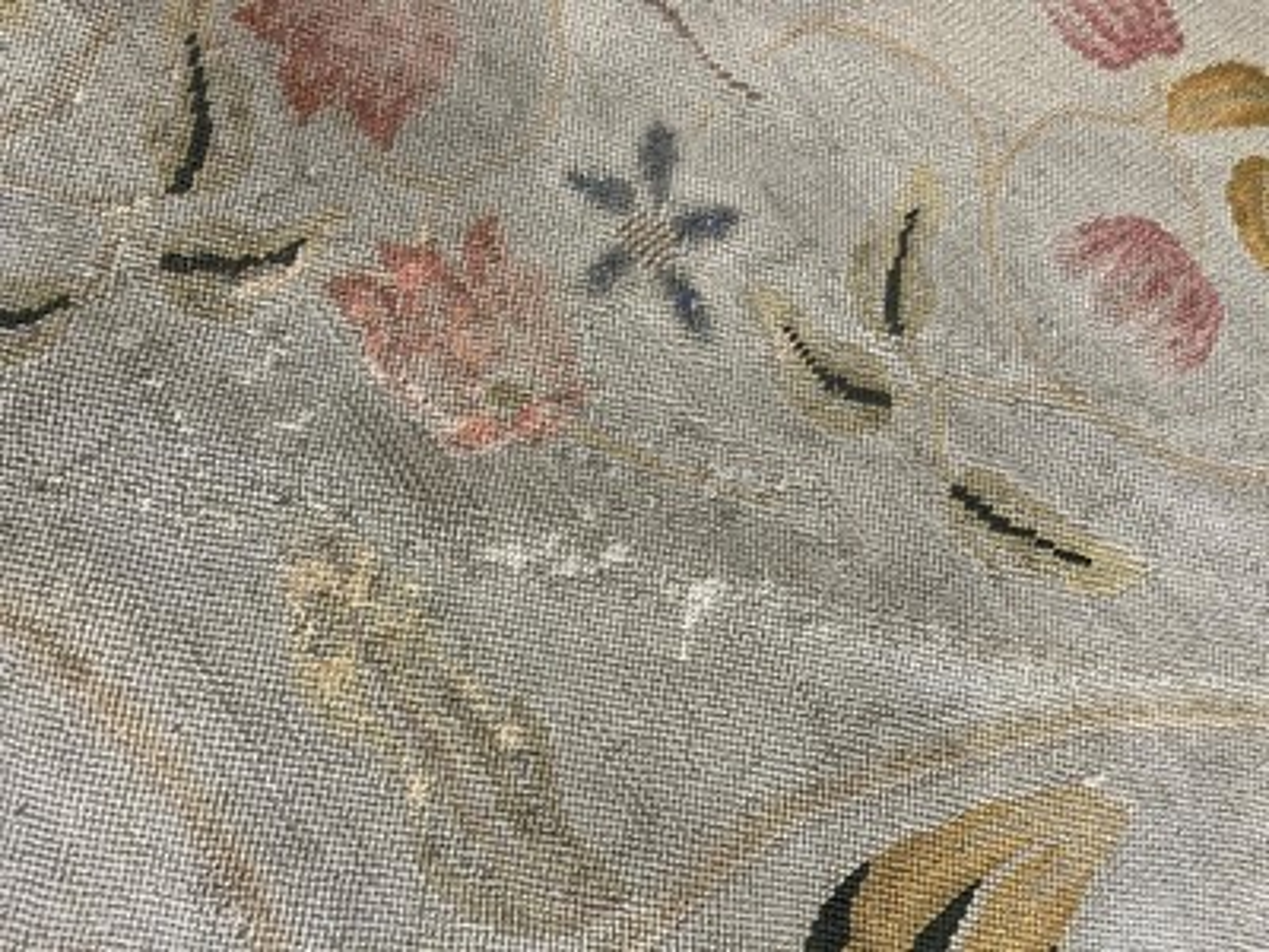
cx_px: 634
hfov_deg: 67.3
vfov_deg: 53.1
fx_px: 953
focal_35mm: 26
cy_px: 476
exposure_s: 1/50
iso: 160
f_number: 1.6
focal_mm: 5.1
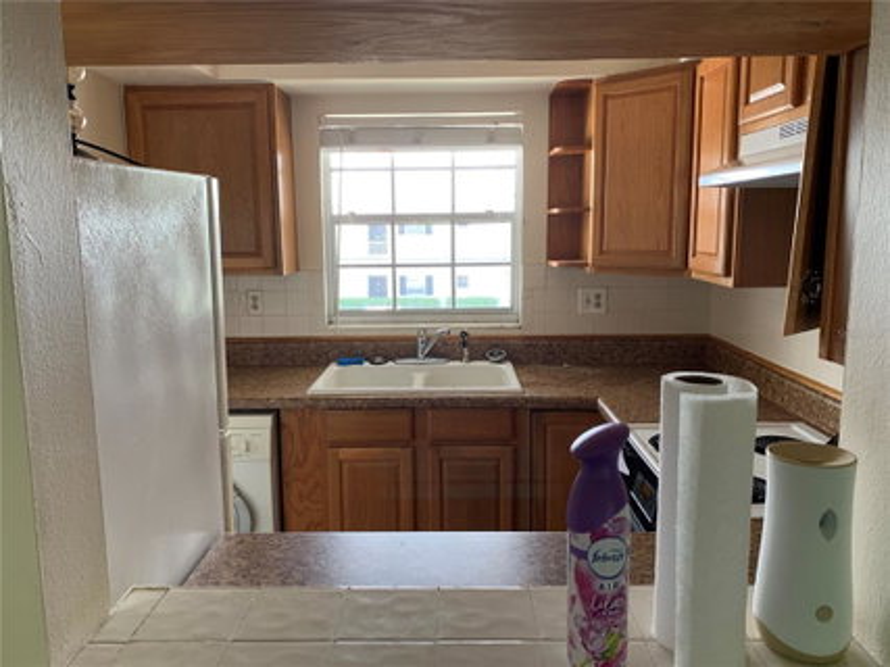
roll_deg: +0.5
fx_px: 668
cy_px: 334
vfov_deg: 53.0
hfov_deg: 67.3
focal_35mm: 26
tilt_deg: -8.9
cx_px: 445
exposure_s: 1/62
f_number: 1.8
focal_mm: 4.25
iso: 100
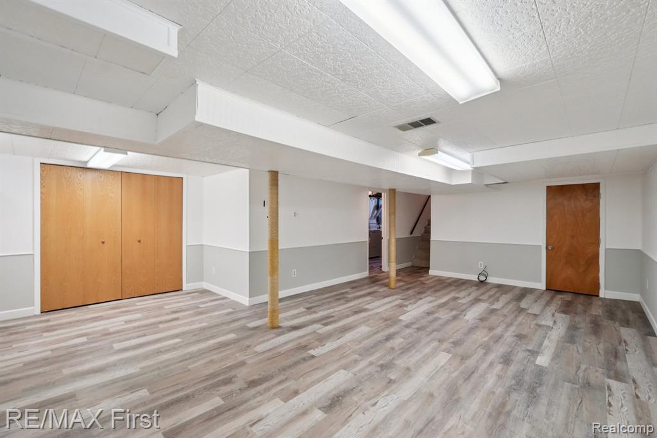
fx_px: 274
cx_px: 328
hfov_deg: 100.4
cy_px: 219
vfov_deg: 77.3
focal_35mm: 15
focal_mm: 10
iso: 1000
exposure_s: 1/30
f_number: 8
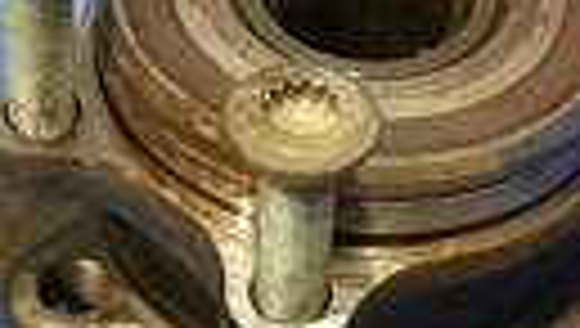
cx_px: 252
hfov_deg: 15.9
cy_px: 171
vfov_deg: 9.0
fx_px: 2079
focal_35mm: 135
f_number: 2
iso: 400
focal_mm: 4.6
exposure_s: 1/33
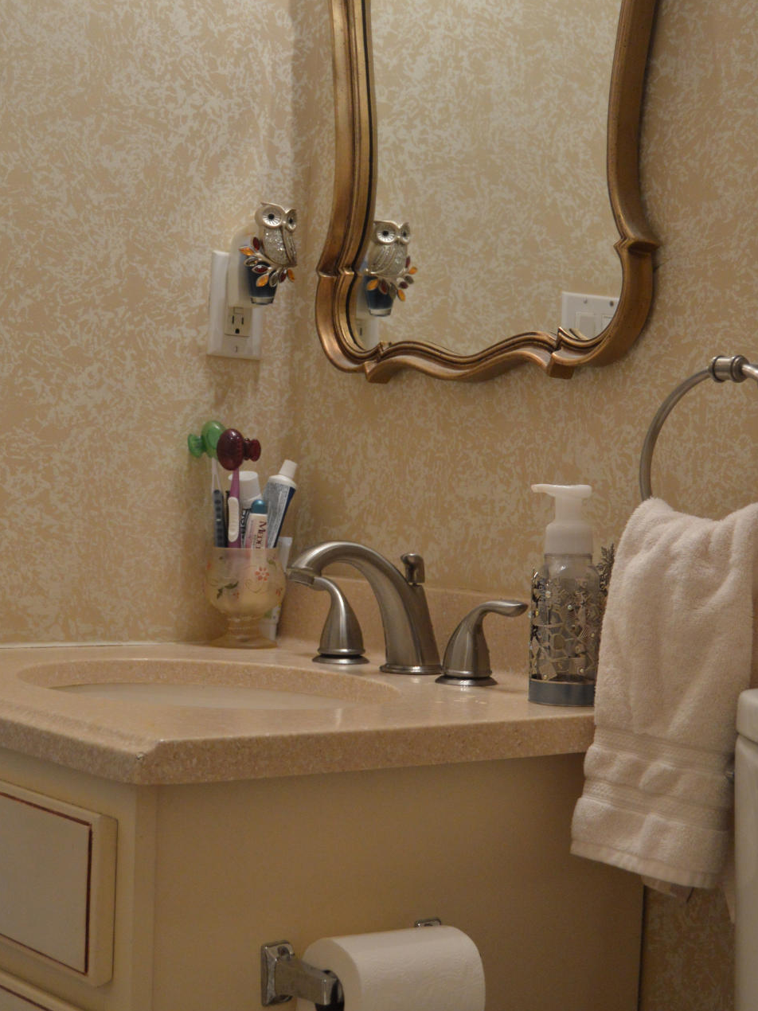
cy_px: 570
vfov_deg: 32.7
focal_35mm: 59
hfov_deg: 24.8
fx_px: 1723
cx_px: 378
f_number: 4
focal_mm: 26
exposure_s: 1/100
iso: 800
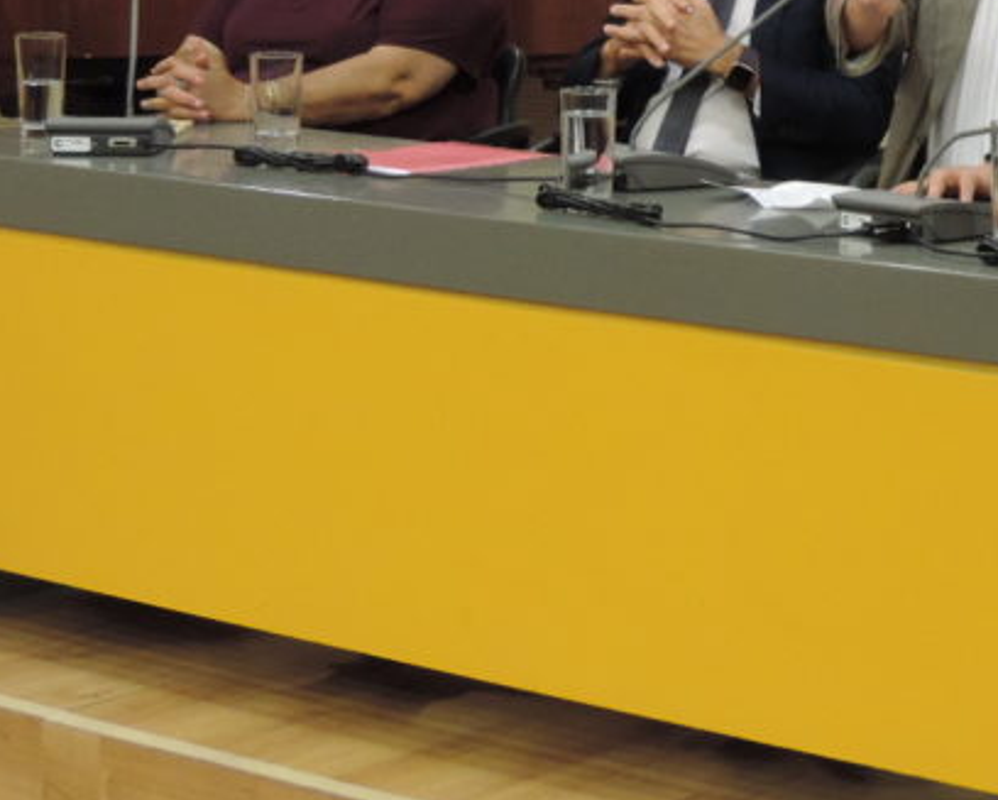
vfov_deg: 13.3
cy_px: 117
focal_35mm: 115
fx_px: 3399
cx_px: 1076
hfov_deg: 16.3
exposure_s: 1/15
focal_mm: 8.3
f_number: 3.5
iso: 400
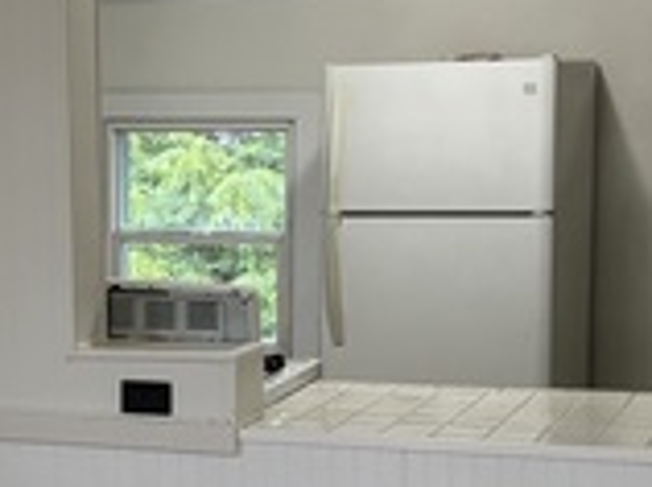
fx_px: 2069
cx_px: 10
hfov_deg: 17.5
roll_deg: +2.0
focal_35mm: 110
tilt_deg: -7.5
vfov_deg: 13.4
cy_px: 351
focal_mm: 5.96
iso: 200
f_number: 1.6
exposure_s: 1/60
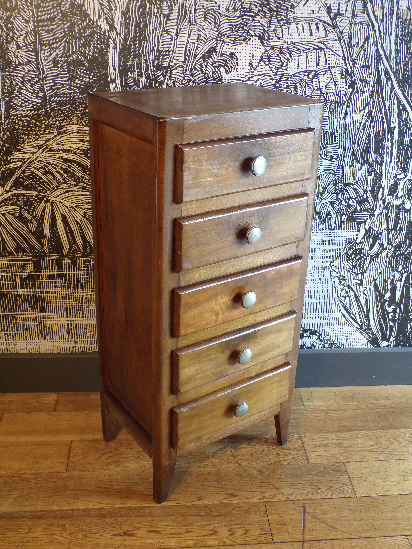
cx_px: 206
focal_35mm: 37
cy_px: 274
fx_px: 587
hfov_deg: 38.7
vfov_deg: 50.1
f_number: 3.3
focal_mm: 6.6
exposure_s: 1/17
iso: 221
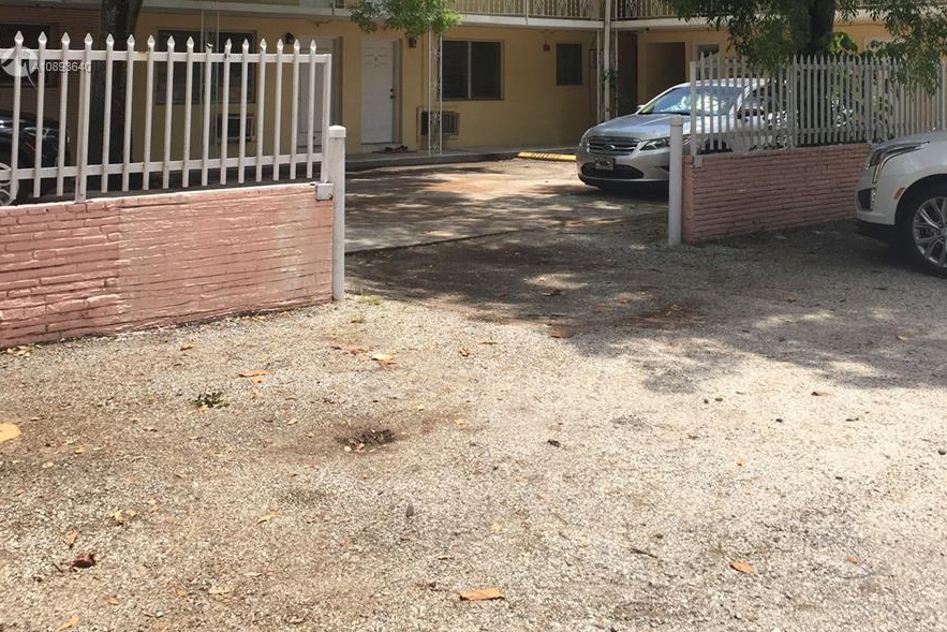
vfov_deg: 31.2
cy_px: 68
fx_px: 1079
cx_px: 478
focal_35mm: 41
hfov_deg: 47.4
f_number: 2.2
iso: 32
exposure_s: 1/1319
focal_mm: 4.15
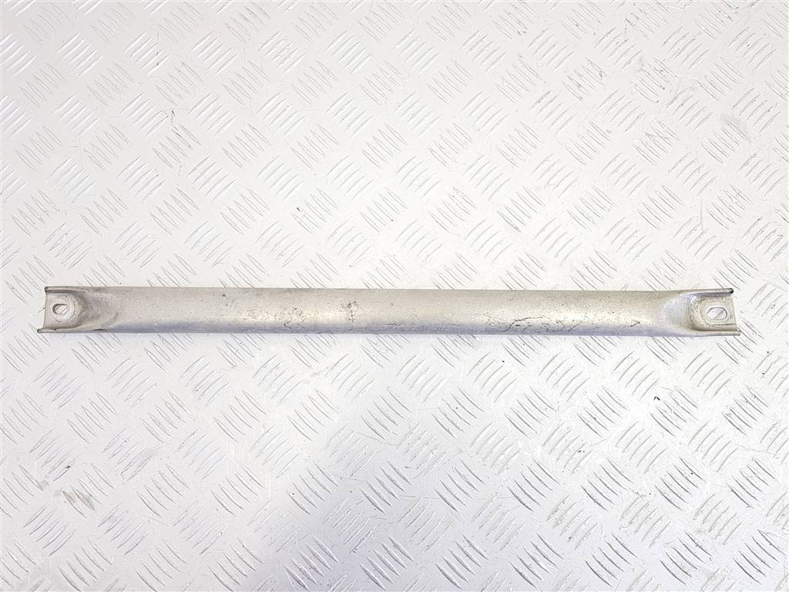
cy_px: 296
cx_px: 394
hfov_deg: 67.3
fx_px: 593
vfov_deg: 53.1
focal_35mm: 26
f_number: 1.7
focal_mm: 4.2
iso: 50
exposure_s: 1/50
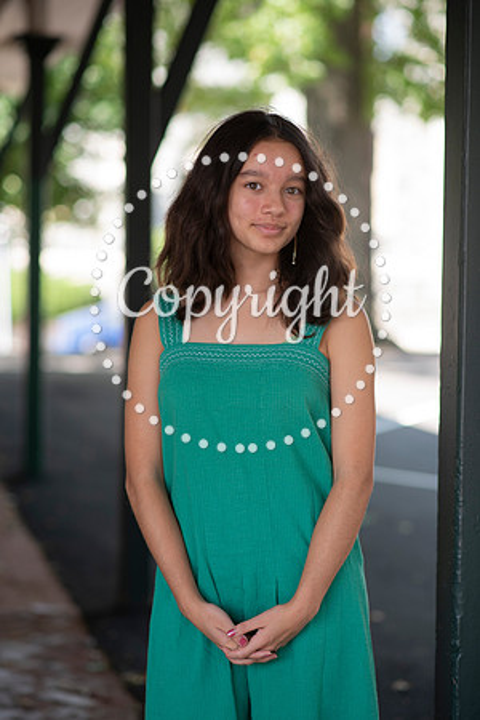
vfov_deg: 23.9
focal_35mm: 85
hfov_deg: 16.1
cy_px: 360
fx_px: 1700
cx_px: 240
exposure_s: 1/320
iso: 200
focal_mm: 85
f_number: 2.5
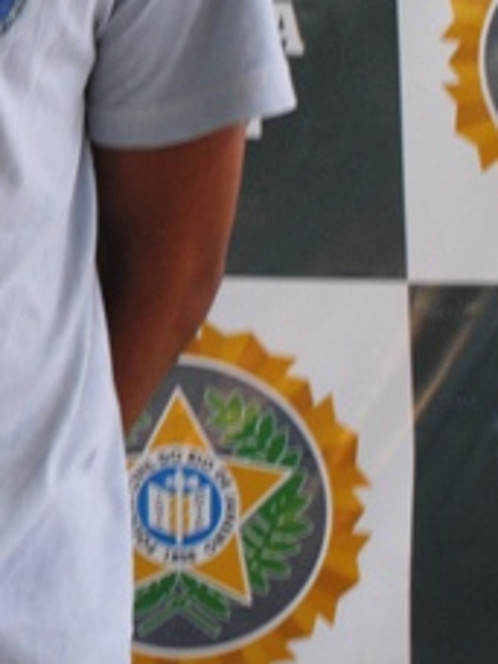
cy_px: -114
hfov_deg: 10.8
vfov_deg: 14.5
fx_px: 2532
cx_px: -253
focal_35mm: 132
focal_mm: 26
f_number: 10
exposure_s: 1/6
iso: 250
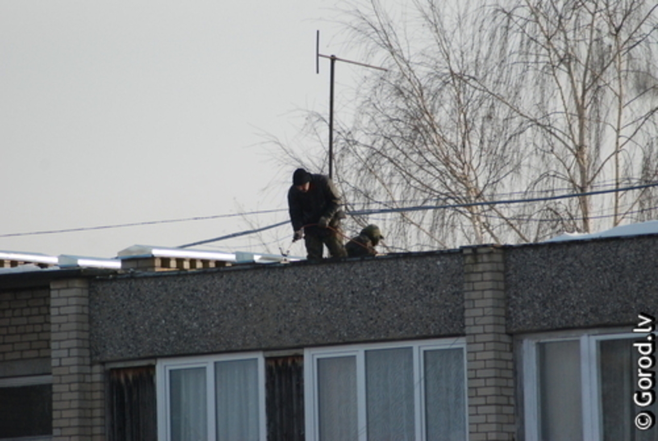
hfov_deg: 4.6
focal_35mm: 450
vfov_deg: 3.1
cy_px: 220
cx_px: 329
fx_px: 8238
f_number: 6.7
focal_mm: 300
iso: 800
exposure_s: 1/1500
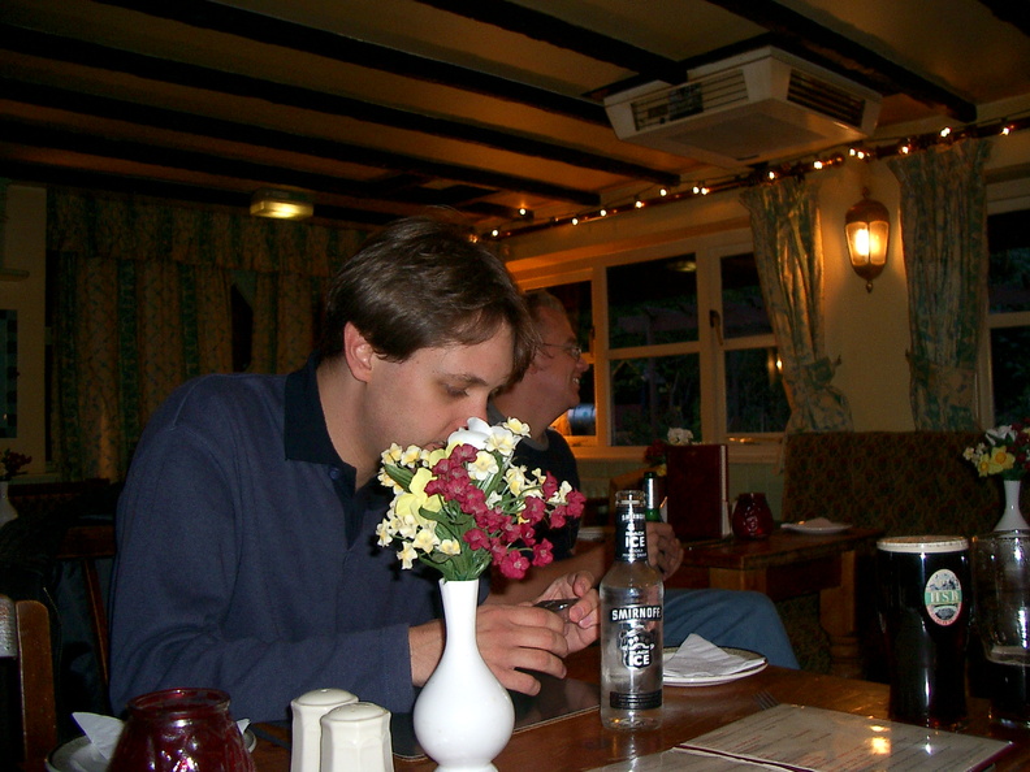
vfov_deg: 40.7
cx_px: 515
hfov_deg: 52.6
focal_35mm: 35
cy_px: 386
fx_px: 1041
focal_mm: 5.8
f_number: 2.6
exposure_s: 1/40
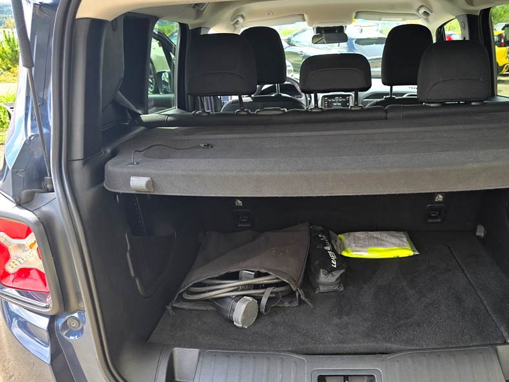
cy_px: 244
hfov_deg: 59.5
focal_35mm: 30
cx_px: 305
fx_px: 441
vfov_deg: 46.3
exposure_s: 1/180
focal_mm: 6.3
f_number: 1.7
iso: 32
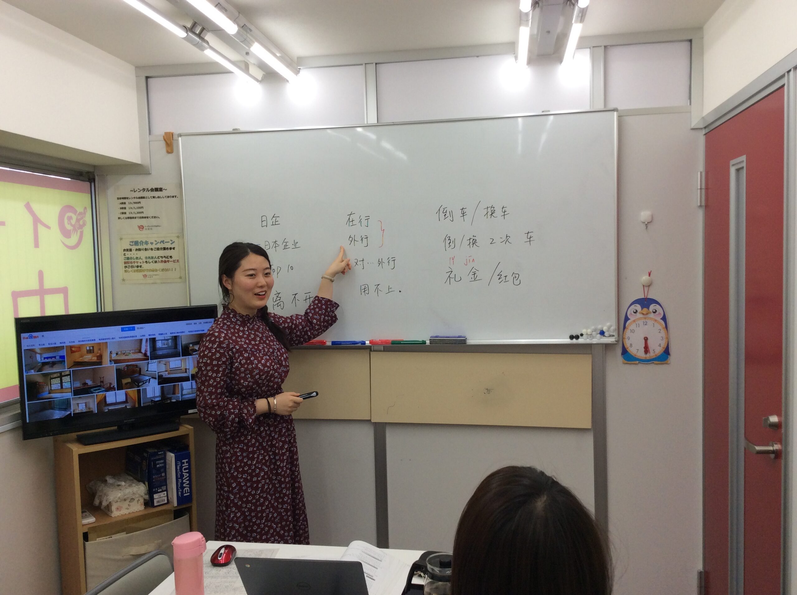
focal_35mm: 32
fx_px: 736
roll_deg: +1.3
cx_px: 398
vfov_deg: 44.1
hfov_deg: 56.9
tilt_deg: -3.9
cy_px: 298
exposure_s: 1/100
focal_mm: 3.3
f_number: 2.4
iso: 40
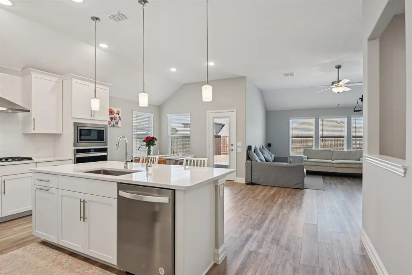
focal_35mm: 19
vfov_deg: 64.5
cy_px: 138
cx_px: 206
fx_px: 217
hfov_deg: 86.9
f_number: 8
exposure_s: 1/50
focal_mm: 19
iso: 400
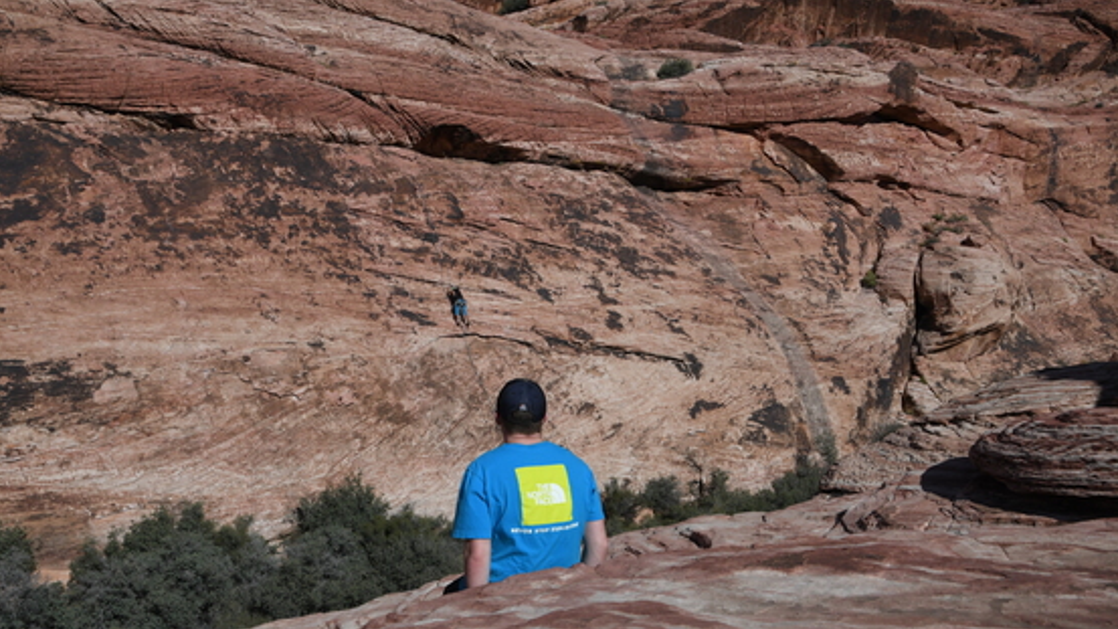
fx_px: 1038
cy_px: 286
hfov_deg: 56.6
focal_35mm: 35
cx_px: 556
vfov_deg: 33.7
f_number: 11
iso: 200
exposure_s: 1/500
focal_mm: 22
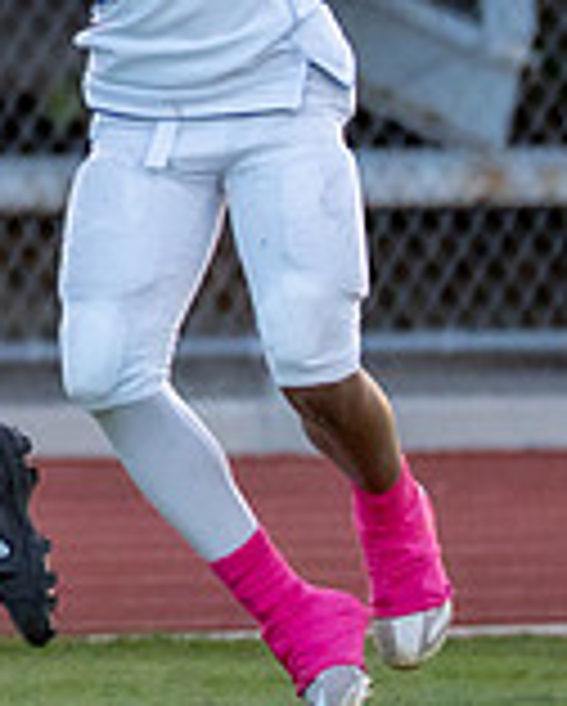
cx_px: -1312
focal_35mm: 1697
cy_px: -225
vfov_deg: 1.1
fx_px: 35528
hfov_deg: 0.9
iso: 640
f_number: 2.8
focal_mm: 200
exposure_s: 1/1250
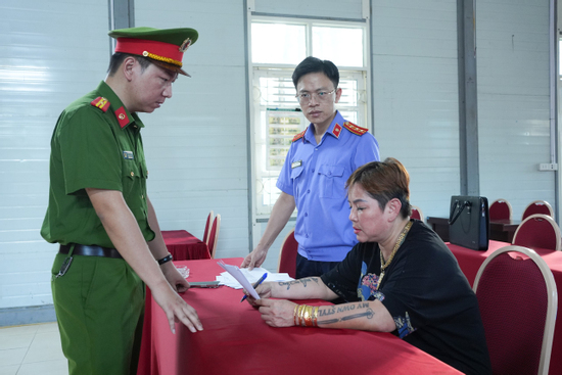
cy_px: 188
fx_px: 546
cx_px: 281
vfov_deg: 37.9
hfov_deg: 54.4
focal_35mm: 35
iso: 2000
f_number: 5.6
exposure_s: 1/80
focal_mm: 35
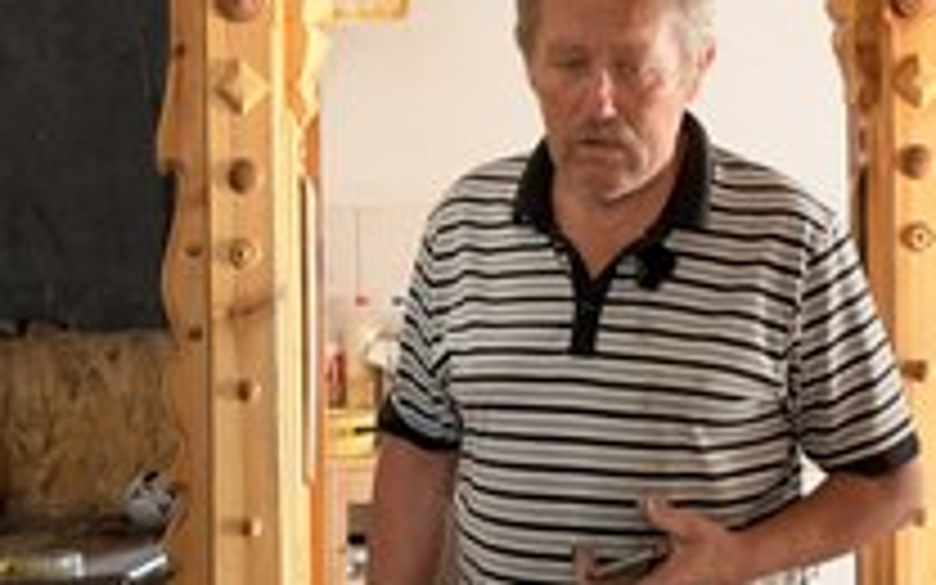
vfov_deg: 13.3
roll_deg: +0.5
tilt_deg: -2.7
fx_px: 2500
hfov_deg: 21.1
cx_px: 608
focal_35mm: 98
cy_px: 274
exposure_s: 1/43
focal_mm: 6.76
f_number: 1.78
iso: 250
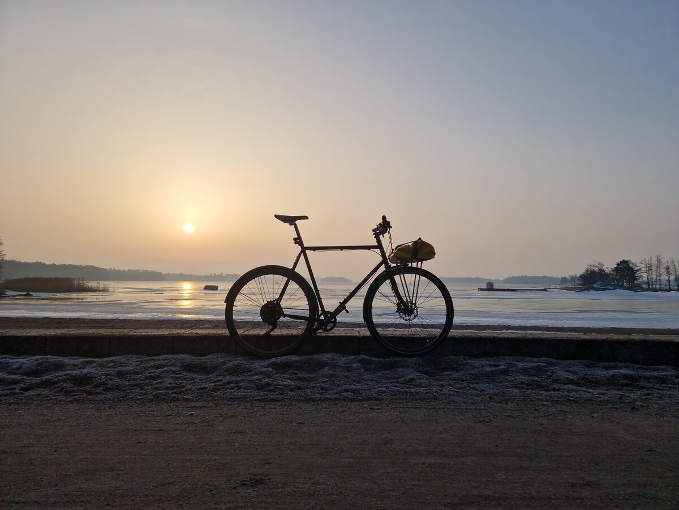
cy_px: 255
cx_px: 340
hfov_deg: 73.9
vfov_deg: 58.9
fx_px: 451
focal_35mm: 23
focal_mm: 5.4
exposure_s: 1/18519
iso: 50
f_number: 1.8
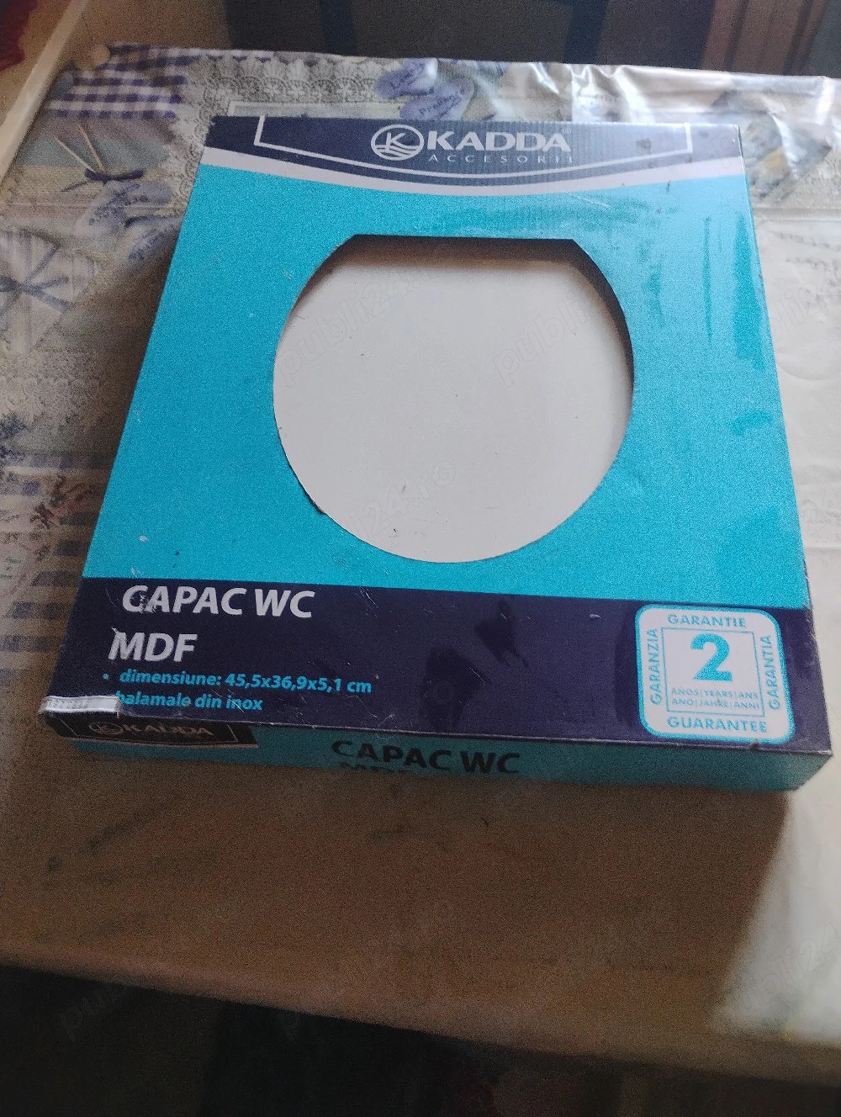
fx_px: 905
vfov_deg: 63.4
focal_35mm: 28
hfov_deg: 49.9
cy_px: 558
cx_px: 420
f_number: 1.8
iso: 1163
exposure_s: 1/33.3
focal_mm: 4.26
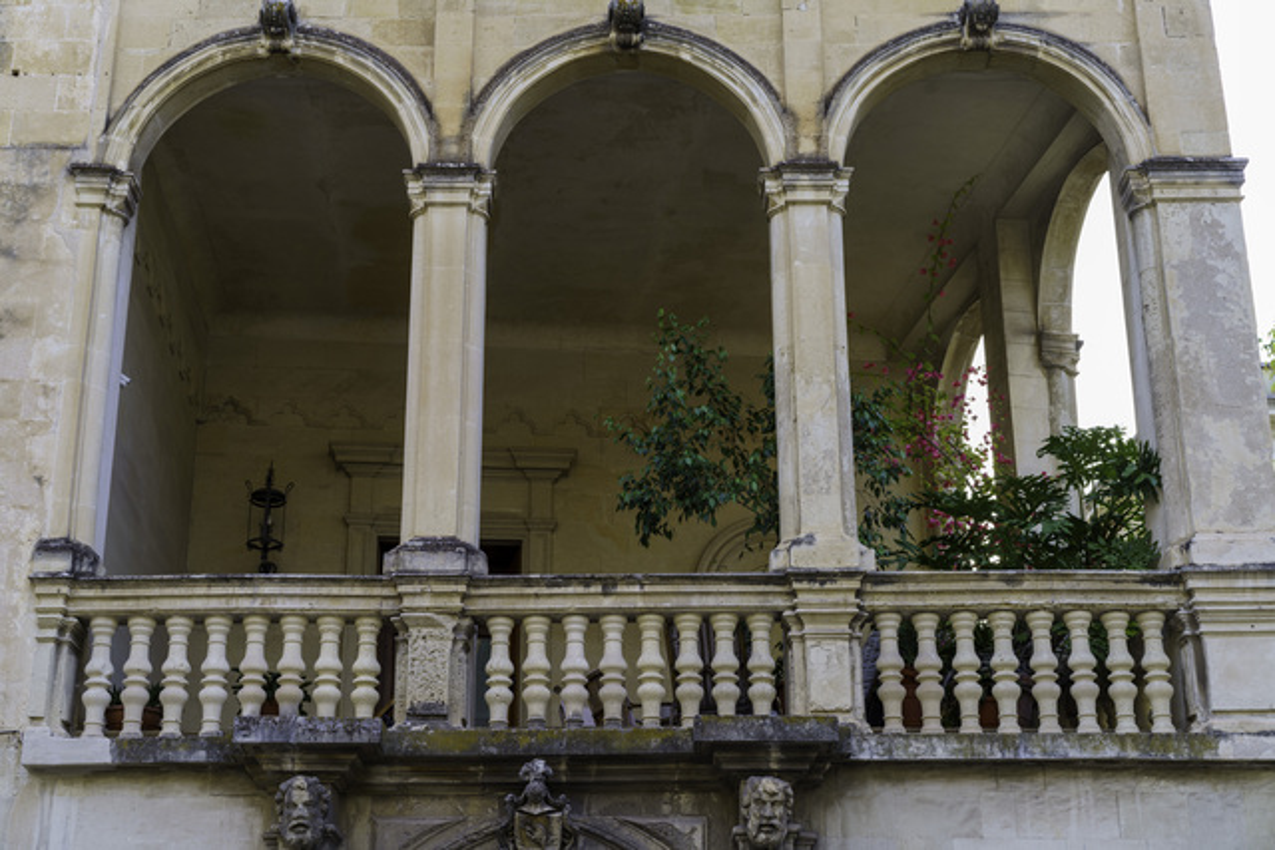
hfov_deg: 36.2
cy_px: 425
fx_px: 1948
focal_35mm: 55
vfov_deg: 24.6
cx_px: 638
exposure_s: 1/13
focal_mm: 55
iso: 80
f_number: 8
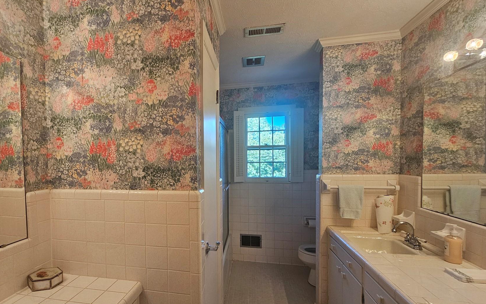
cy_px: 172
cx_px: 191
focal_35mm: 17
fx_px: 225
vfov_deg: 67.7
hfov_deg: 92.9
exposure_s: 1/60
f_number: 2.2
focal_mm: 2.2
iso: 100
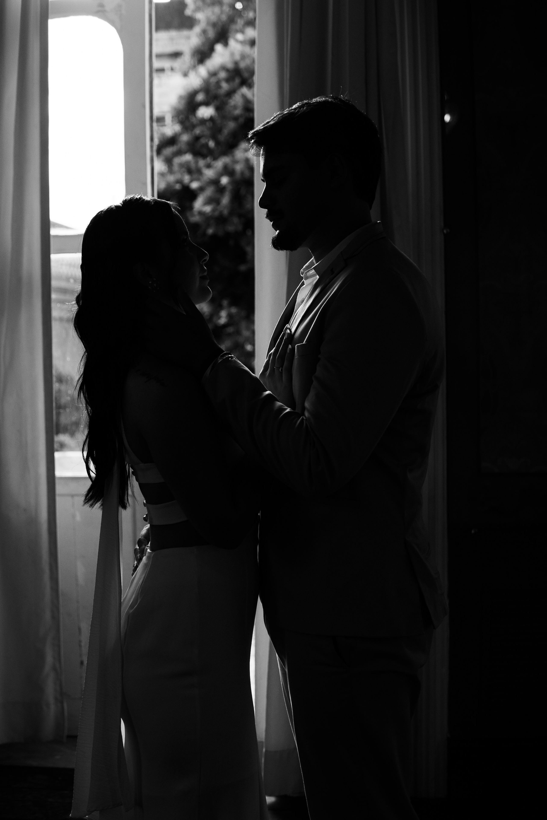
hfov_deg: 29.9
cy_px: 410
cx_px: 274
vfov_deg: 43.6
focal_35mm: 45
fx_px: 1026
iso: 100
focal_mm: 30
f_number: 2.5
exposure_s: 1/800
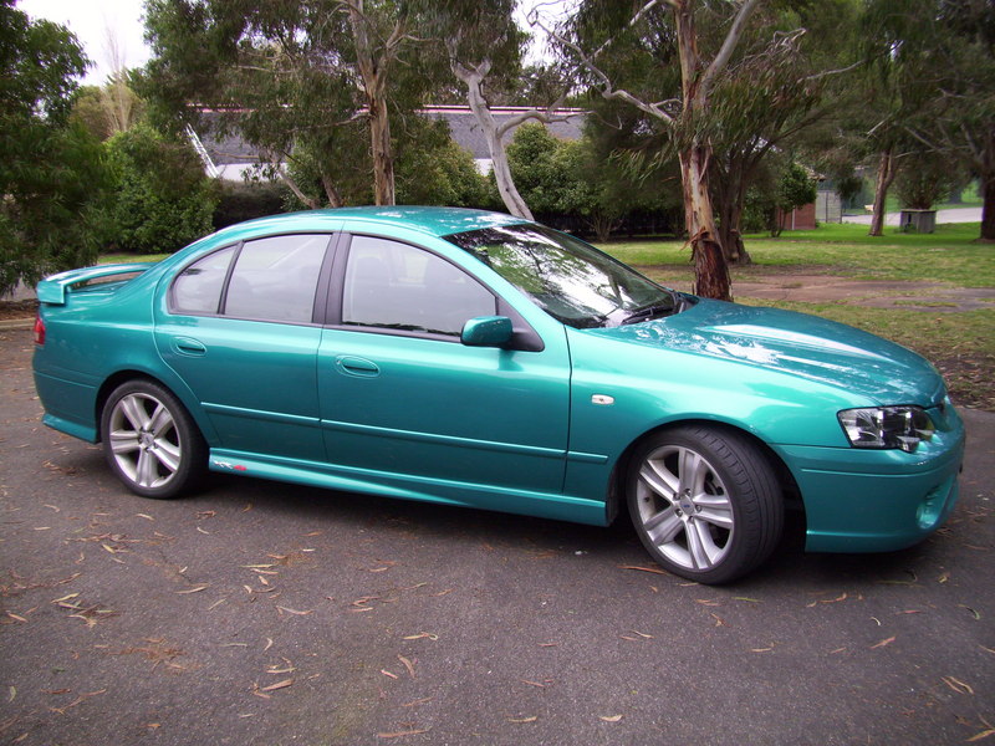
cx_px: 498
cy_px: 373
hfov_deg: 56.8
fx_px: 920
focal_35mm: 32
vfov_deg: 44.2
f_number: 2.9
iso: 80
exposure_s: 1/60
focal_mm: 5.7
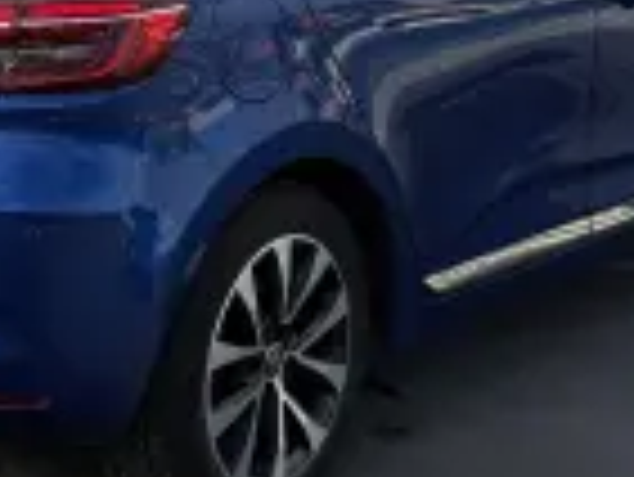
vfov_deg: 10.9
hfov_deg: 14.5
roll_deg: -0.5
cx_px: 189
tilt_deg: -12.1
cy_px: 68
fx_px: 2493
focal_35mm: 136
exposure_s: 1/1203
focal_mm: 6.76
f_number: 1.78
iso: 100
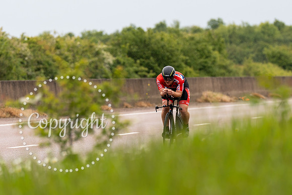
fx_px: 2662
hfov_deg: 6.3
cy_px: 101
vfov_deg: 4.2
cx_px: 178
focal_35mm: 328
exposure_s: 1/1000
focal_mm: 200
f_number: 3.5
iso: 320
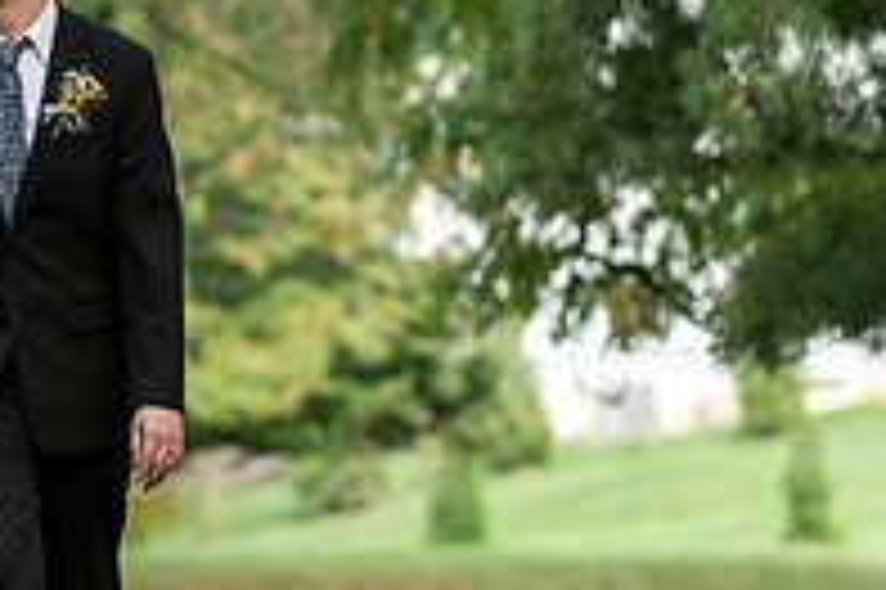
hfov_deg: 3.4
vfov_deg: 2.3
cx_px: -238
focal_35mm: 597
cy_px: 272
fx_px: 14680
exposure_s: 1/500
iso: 400
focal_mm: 200
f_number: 4
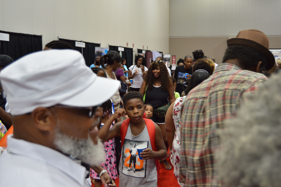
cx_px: 140
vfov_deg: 28.9
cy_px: 94
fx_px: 363
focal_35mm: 46
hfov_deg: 42.4
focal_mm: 31
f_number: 4.2
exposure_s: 1/60
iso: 400
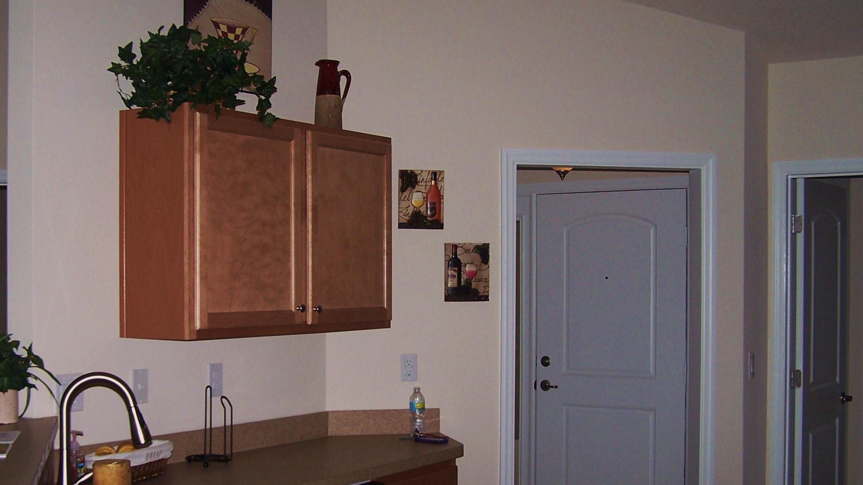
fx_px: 1167
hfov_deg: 40.4
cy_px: 286
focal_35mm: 51
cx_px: 341
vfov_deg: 23.5
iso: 80
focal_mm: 6.3
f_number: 2.8
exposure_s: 1/500
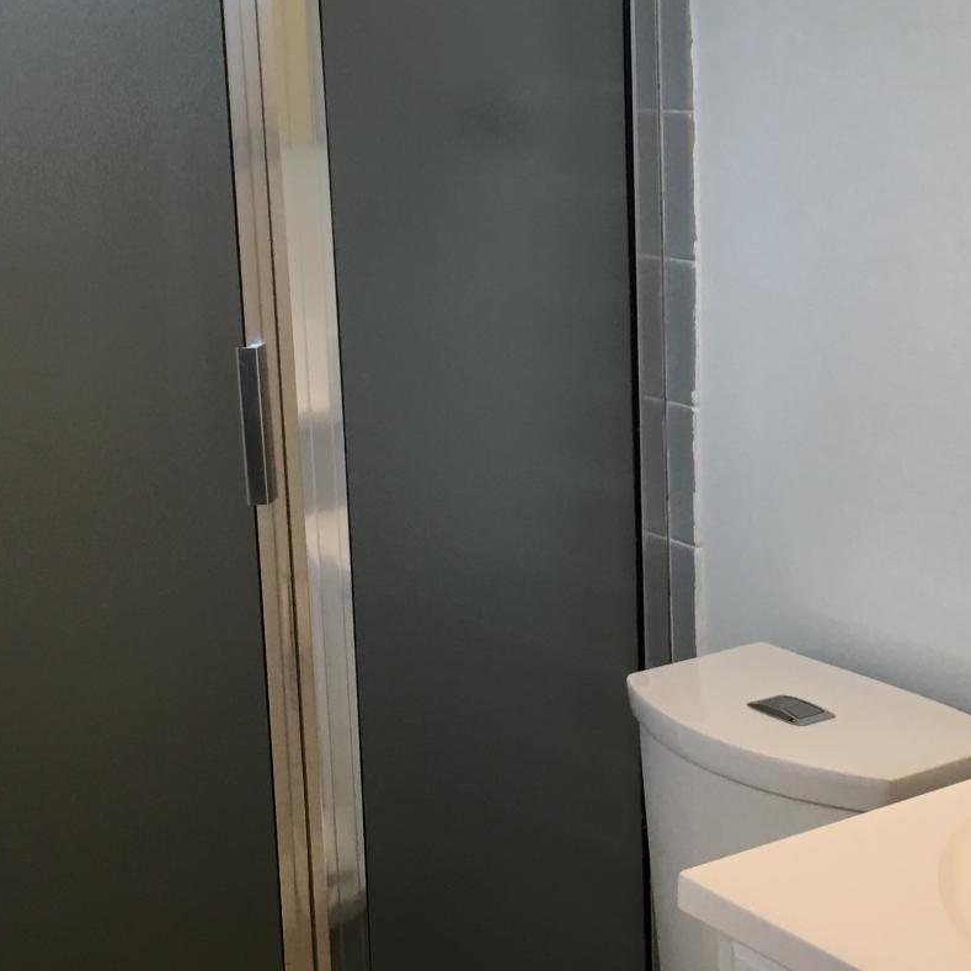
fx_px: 2063
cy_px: 498
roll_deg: +1.2
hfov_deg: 26.3
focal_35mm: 65
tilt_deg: -11.7
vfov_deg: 26.5
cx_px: 678
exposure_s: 1/30
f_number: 2.2
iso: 40
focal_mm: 4.15
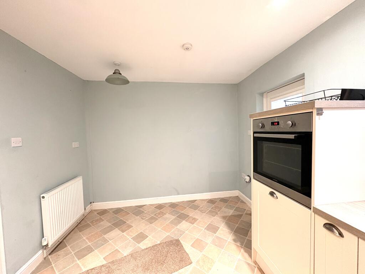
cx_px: 182
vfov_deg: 85.7
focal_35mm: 14
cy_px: 137
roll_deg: +2.1
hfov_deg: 102.1
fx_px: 148
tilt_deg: -1.7
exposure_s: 1/50
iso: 400
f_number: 2.2
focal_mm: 2.22
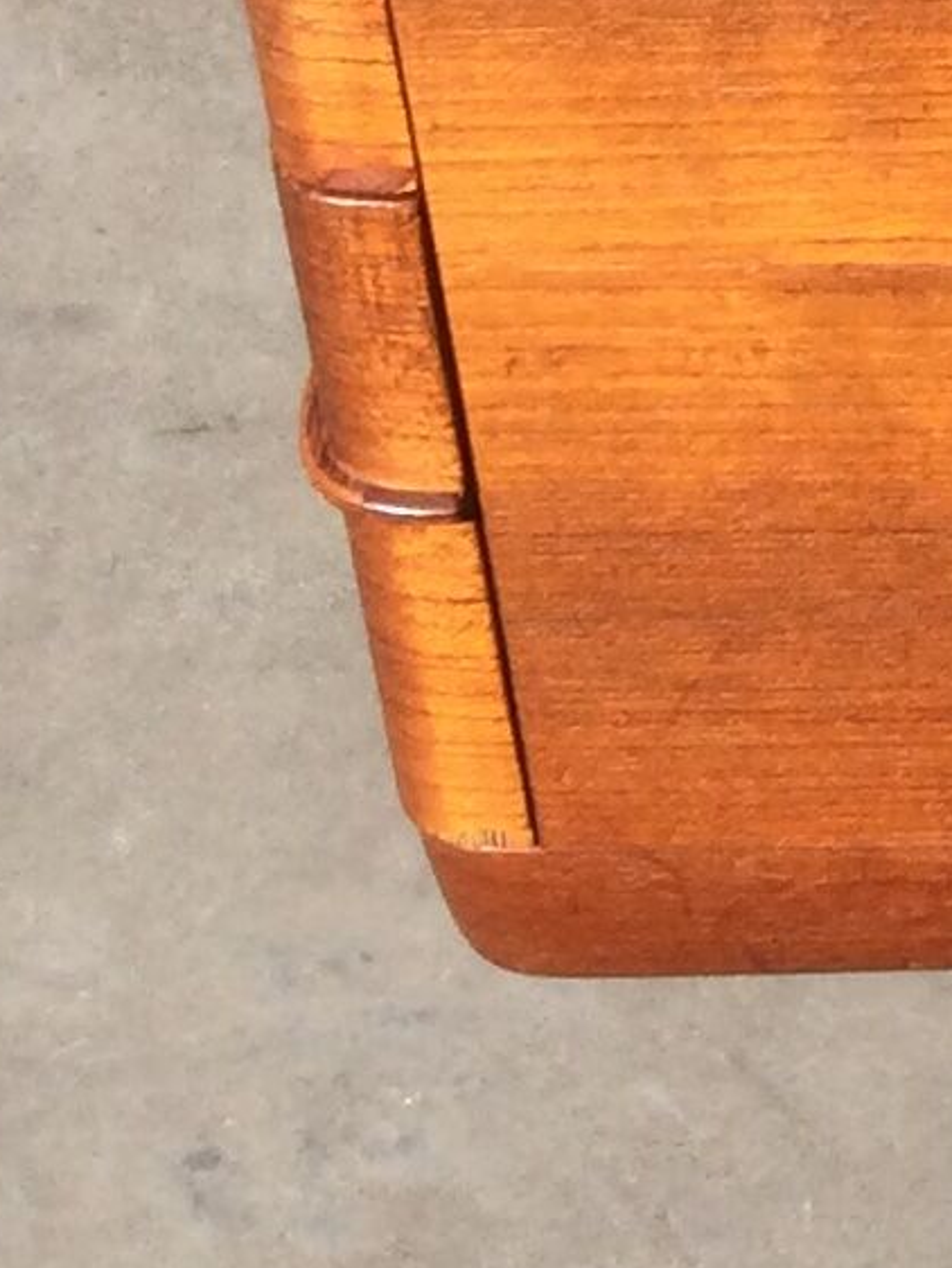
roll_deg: -1.8
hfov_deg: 7.6
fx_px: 6595
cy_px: -767
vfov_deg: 10.5
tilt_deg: -36.1
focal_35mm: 180
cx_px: 2439
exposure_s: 1/652
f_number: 2.4
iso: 25
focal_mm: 3.3
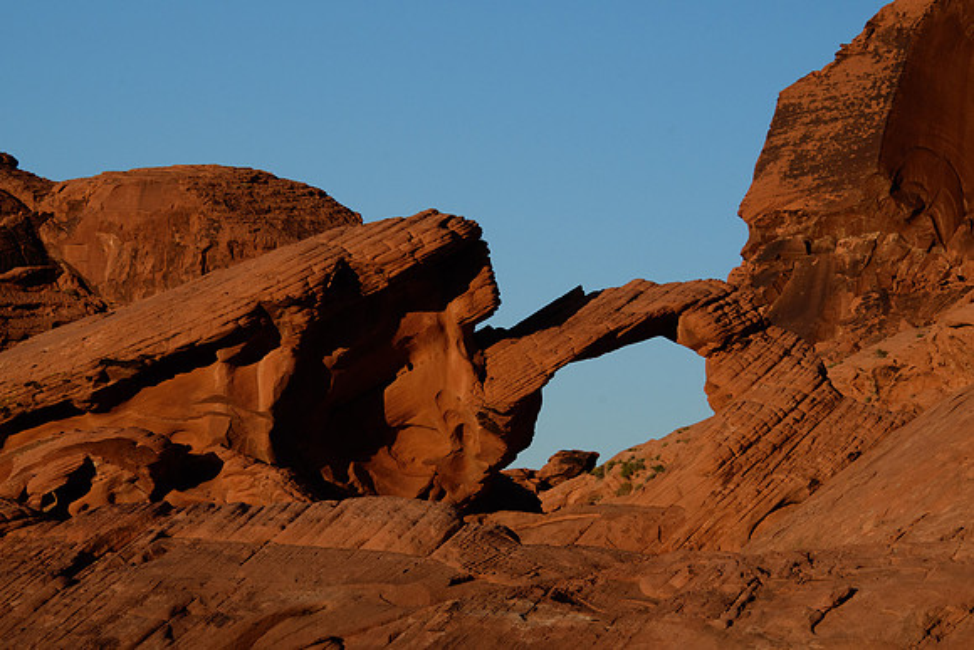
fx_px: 3491
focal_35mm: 129
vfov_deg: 10.6
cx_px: 487
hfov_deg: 15.9
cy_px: 325
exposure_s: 1/400
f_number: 11
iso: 1000
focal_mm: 86
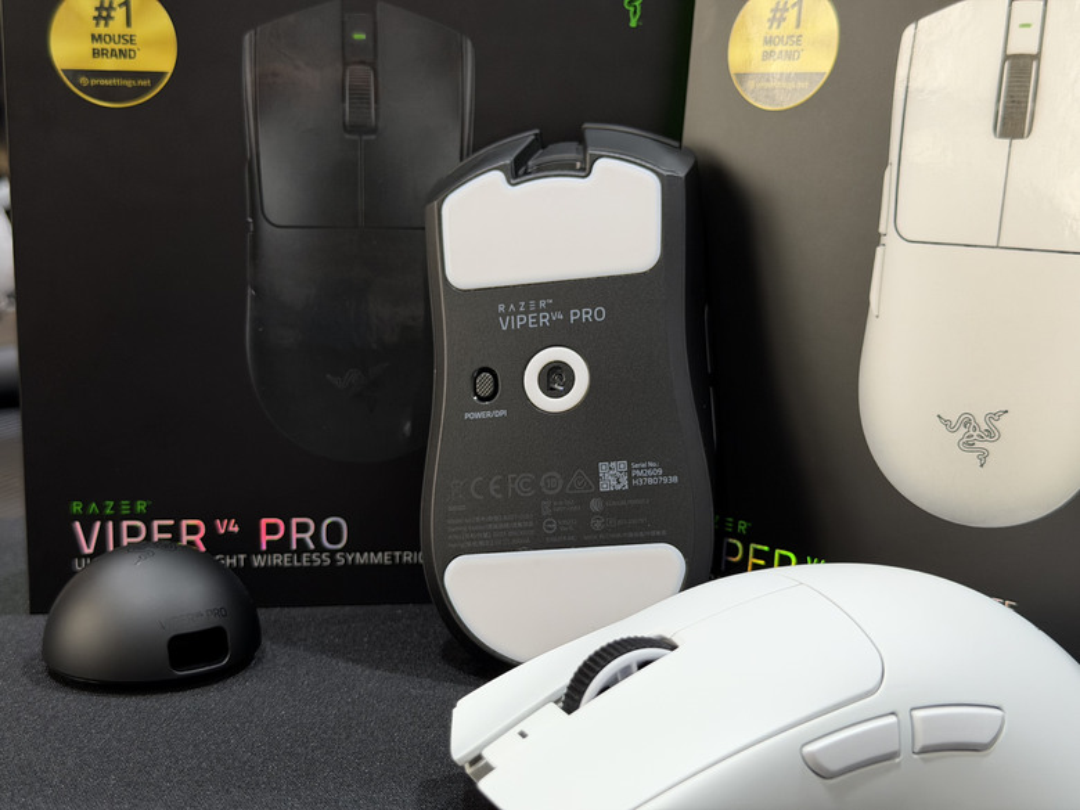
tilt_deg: -10.0
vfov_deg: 30.3
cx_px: 540
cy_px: 405
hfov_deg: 39.7
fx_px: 1498
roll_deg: -0.5
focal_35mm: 48
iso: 160
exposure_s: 1/60
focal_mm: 6.76
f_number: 1.78
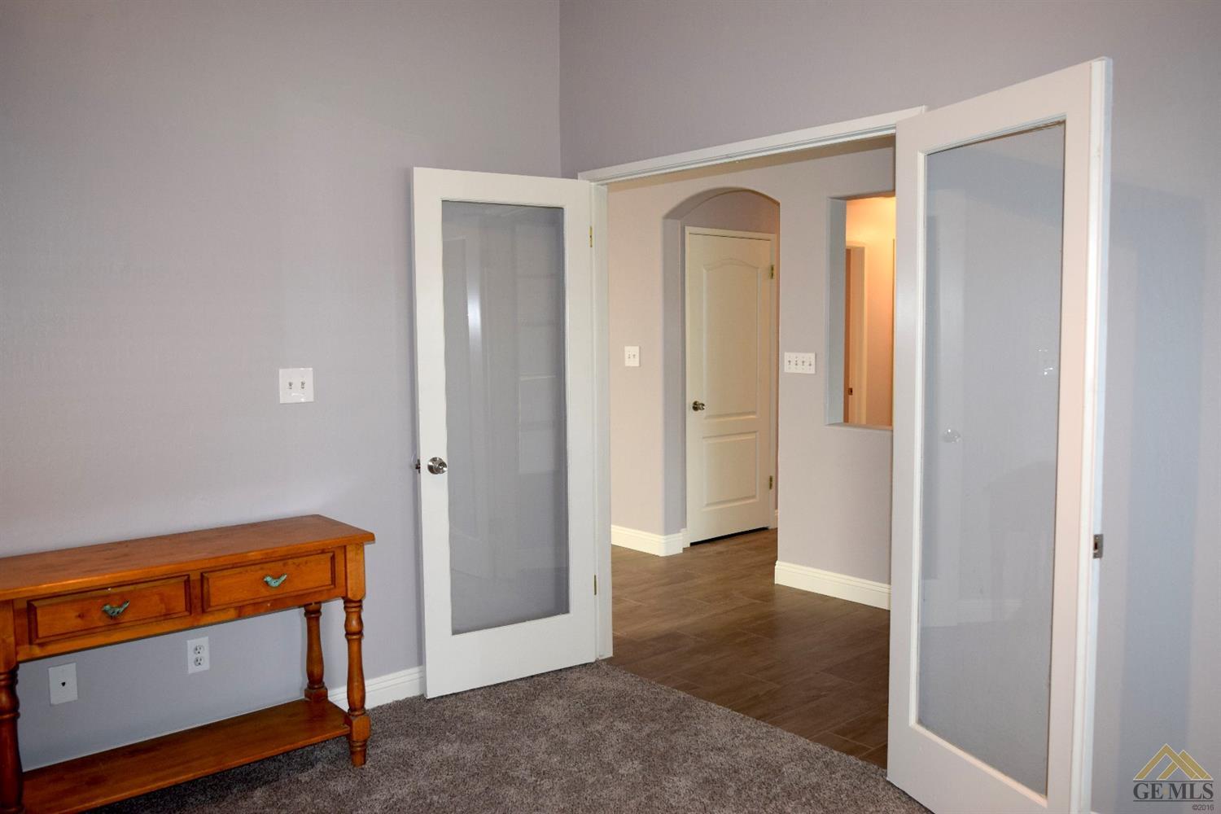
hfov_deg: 61.9
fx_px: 1017
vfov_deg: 43.6
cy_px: 407
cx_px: 610
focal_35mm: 30
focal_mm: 20
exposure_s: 1/80
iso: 800
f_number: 4.5
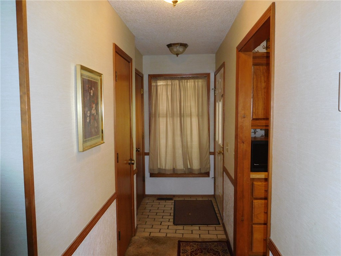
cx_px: 170
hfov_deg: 69.4
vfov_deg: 54.9
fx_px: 246
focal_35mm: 25
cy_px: 128
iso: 220
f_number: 3.4
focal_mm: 4.5
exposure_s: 1/30
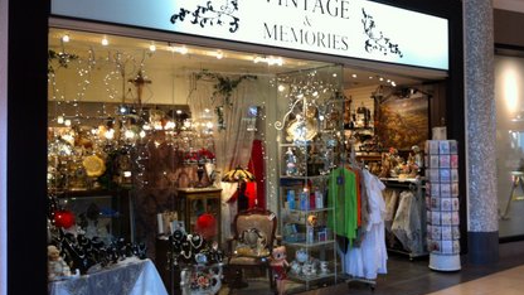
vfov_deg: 27.1
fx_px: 611
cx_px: 297
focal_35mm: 44
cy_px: 124
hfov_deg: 46.3
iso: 80
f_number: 2.8
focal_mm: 3.85
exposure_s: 1/17
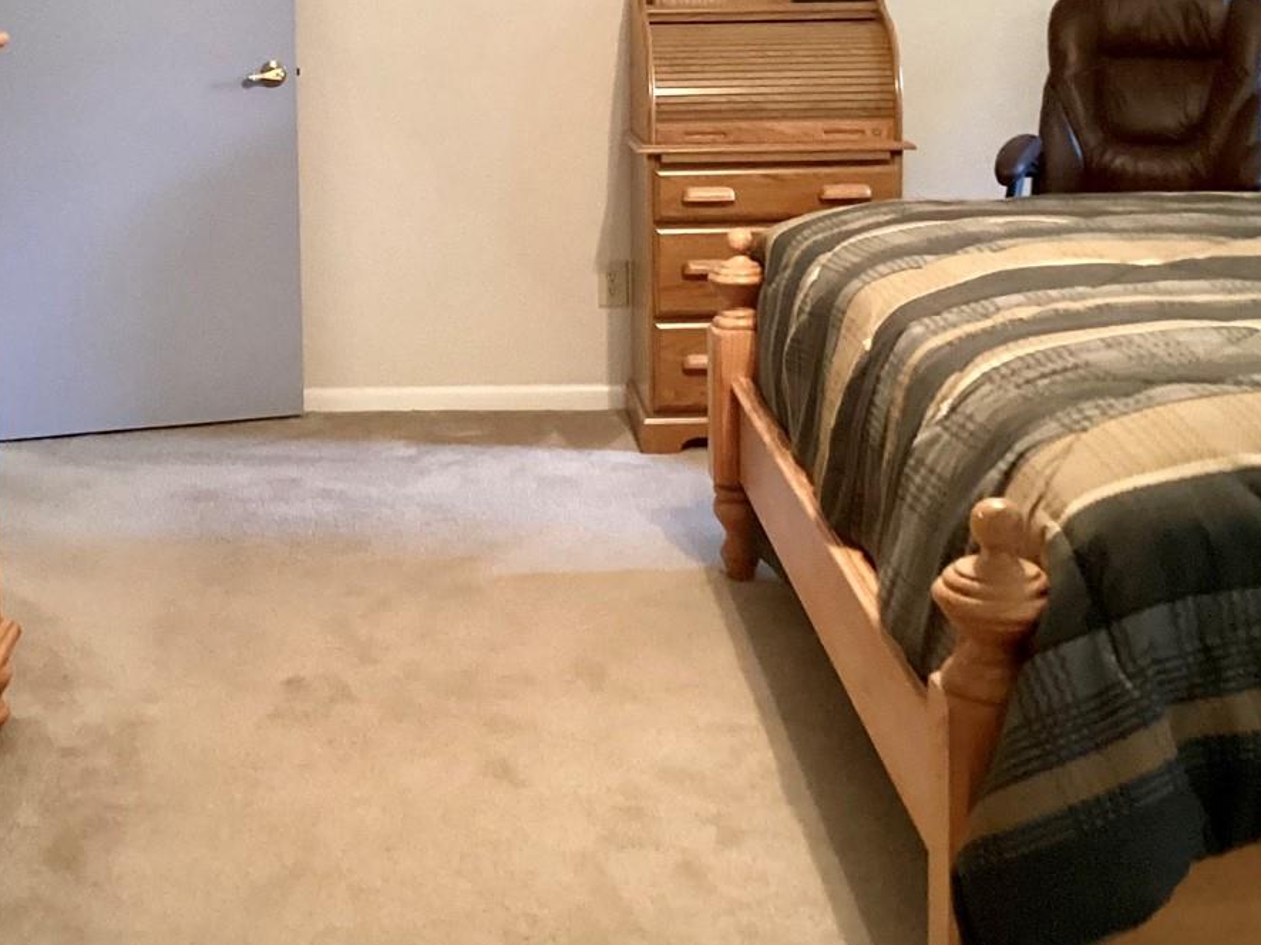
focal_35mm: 56
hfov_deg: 34.1
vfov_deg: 25.6
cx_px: 448
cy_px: 191
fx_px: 2039
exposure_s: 1/40
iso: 400
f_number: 2.4
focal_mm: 3.3
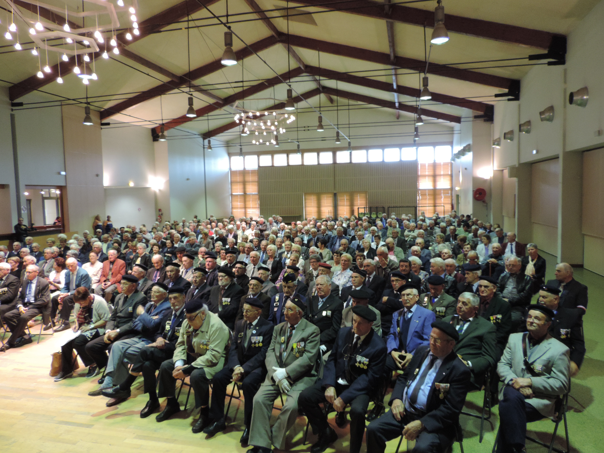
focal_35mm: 24
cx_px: 302
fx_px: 419
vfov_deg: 56.8
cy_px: 226
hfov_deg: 71.6
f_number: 3
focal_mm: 4.3
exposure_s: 1/20
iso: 400
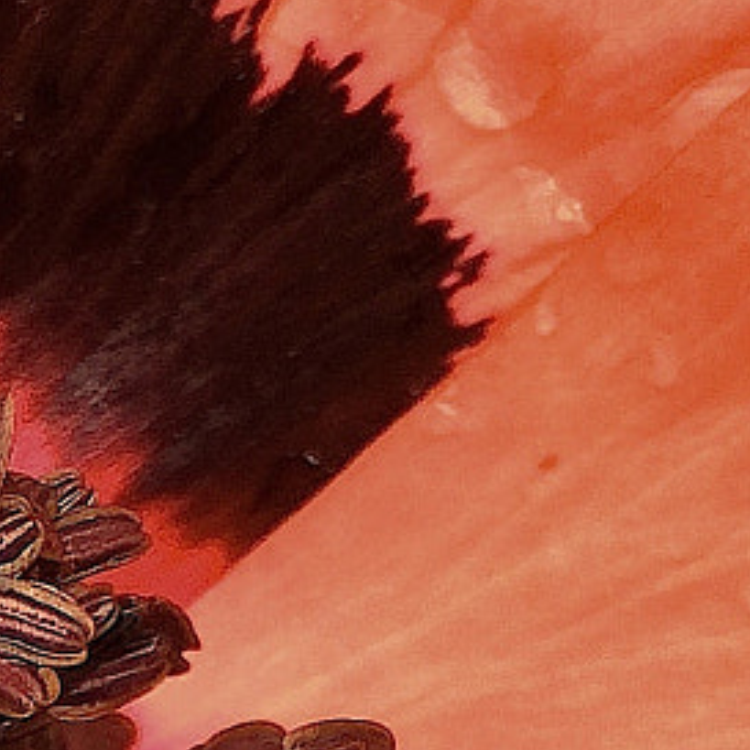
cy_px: 1038
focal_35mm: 150
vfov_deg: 11.3
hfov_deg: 11.2
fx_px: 3677
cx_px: -363
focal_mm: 4.15
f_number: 2.2
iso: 64
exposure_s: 1/100
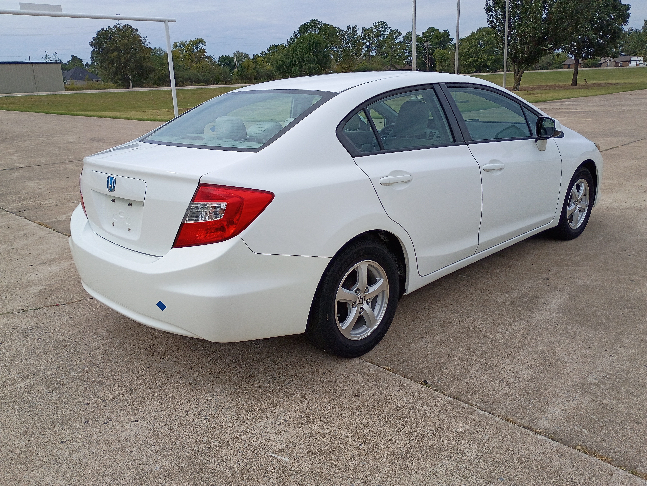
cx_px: 324
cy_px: 243
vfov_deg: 48.2
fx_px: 542
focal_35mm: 29
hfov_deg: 61.7
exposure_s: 1/1070
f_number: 1.8
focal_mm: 4.27
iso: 103
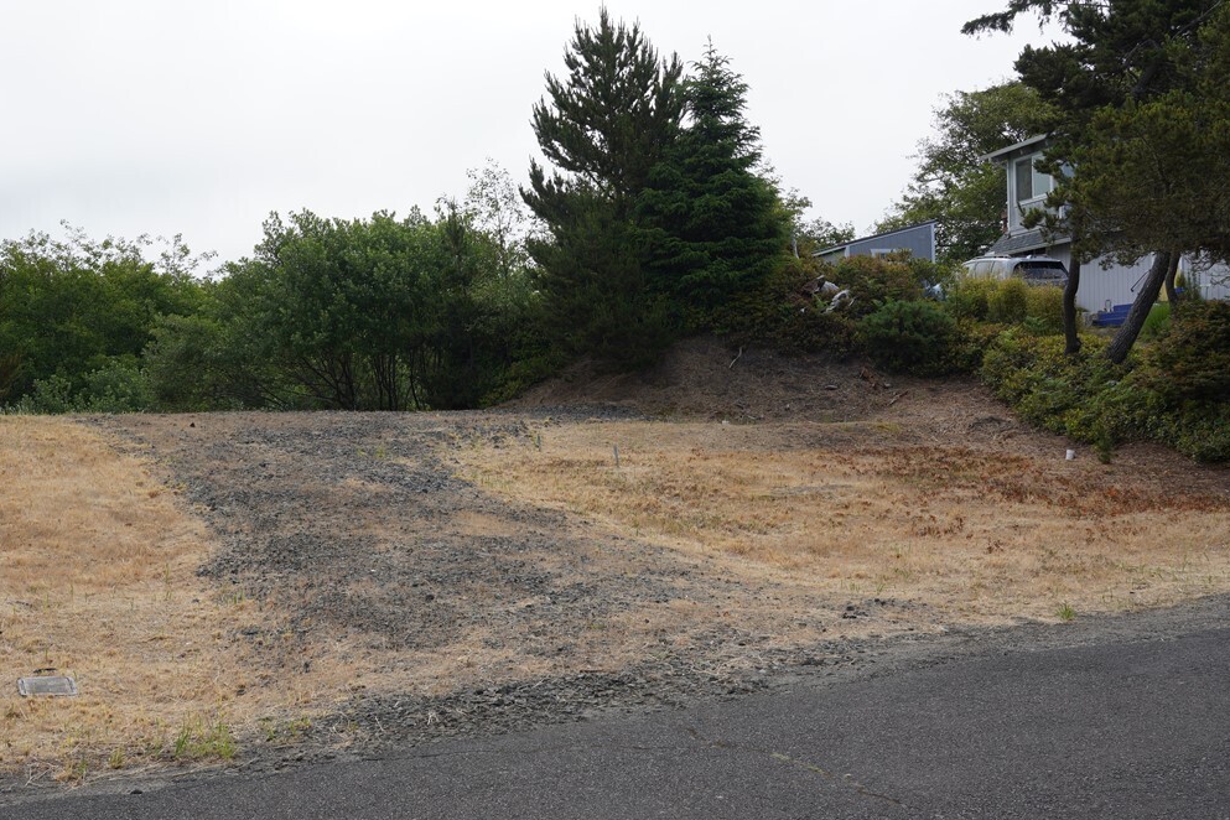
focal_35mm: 41
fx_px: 1401
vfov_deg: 32.6
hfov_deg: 46.9
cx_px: 453
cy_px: 403
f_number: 7.1
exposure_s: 1/200
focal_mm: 24
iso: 100
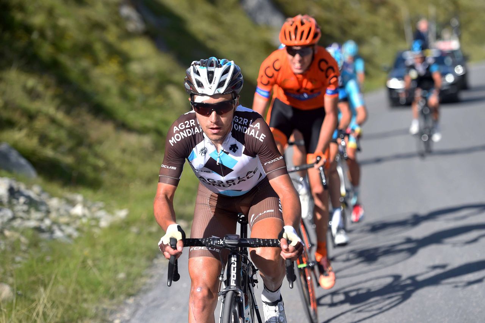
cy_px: 162
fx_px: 1750
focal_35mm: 130
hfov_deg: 15.8
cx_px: 242
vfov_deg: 10.5
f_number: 4
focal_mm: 130
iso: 320
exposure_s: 1/2000
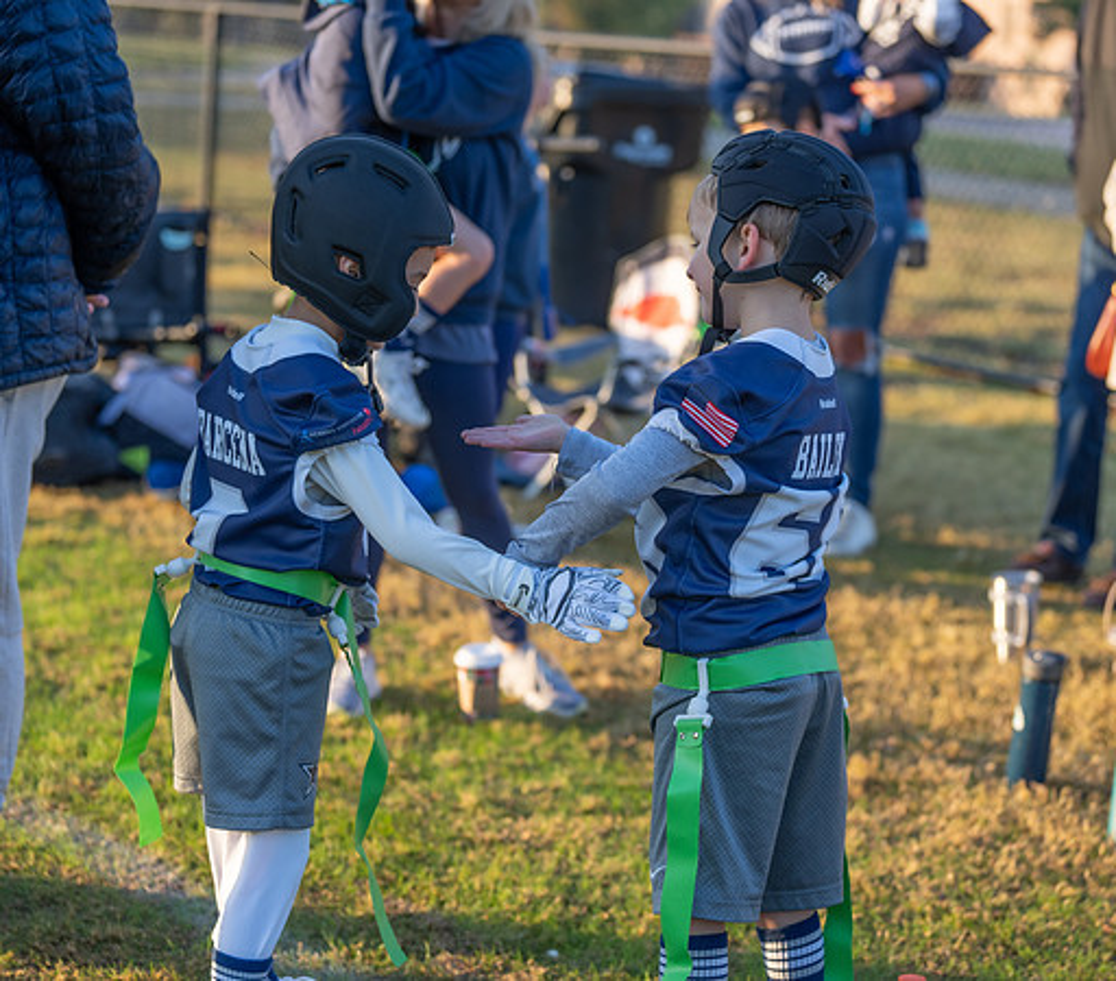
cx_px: 594
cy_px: 485
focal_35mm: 84
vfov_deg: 19.2
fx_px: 2892
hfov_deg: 21.8
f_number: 2.8
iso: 100
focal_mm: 70
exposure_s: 1/400
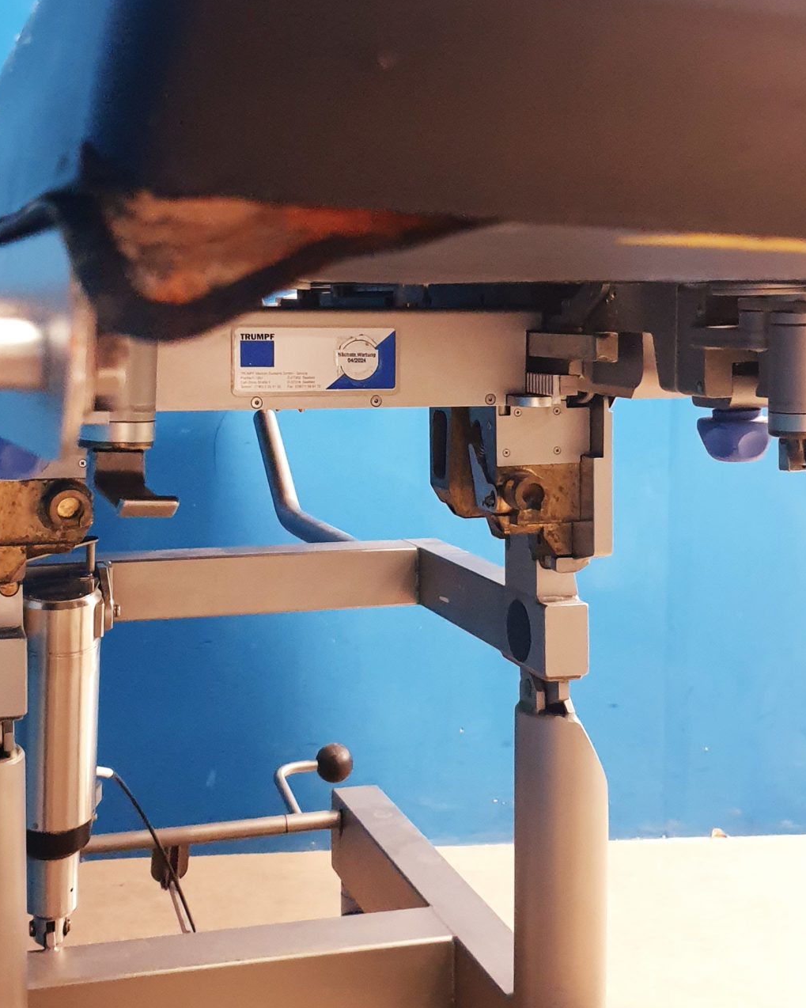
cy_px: 426
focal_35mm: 51
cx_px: 371
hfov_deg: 29.7
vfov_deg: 36.6
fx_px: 1521
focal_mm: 4.3
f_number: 1.5
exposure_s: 1/50
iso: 320
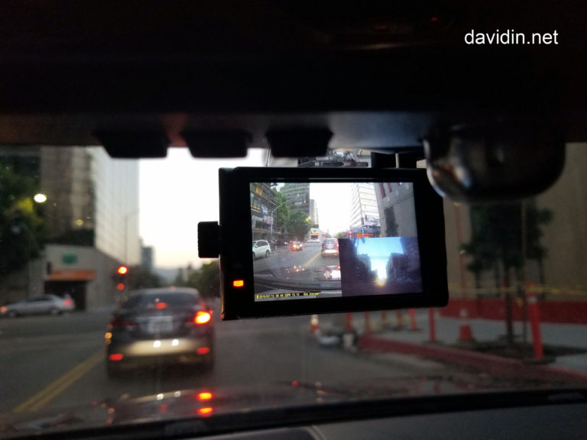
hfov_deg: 67.3
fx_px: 441
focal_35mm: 26
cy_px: 220
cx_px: 294
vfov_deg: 53.1
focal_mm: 4.3
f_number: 1.7
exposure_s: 1/60
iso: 160
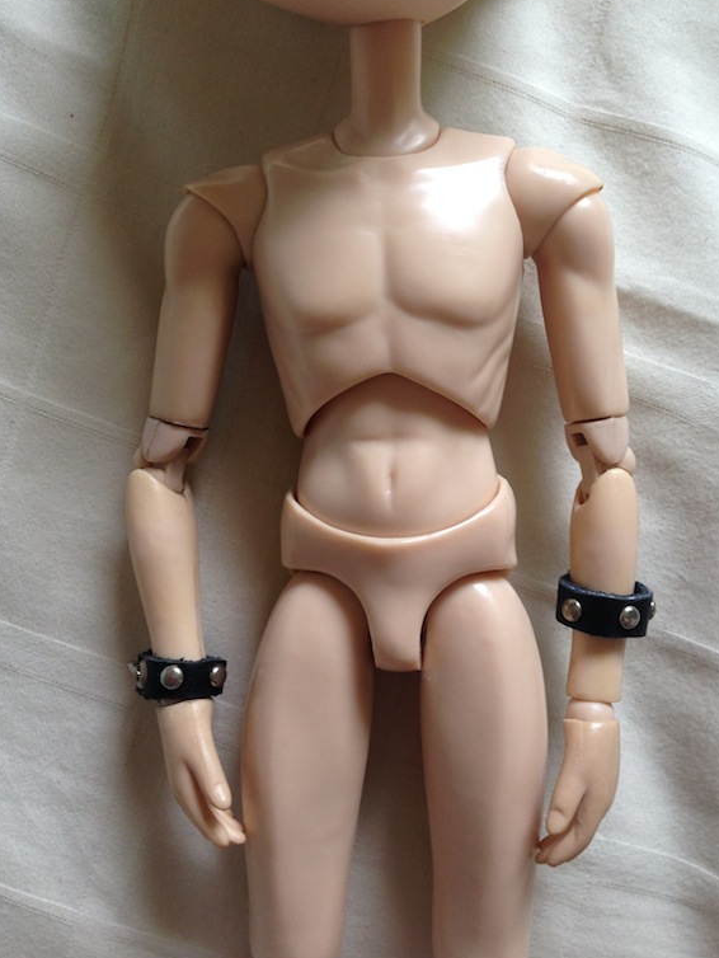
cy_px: 459
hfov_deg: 40.7
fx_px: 969
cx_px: 376
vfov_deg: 52.6
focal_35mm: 35
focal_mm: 4.12
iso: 64
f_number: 2.4
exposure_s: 1/40
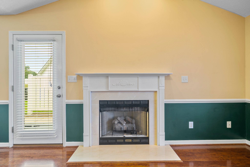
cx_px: 125
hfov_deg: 90.0
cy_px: 84
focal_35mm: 18
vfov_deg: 67.4
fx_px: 125
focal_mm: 18
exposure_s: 1.3
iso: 400
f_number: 8
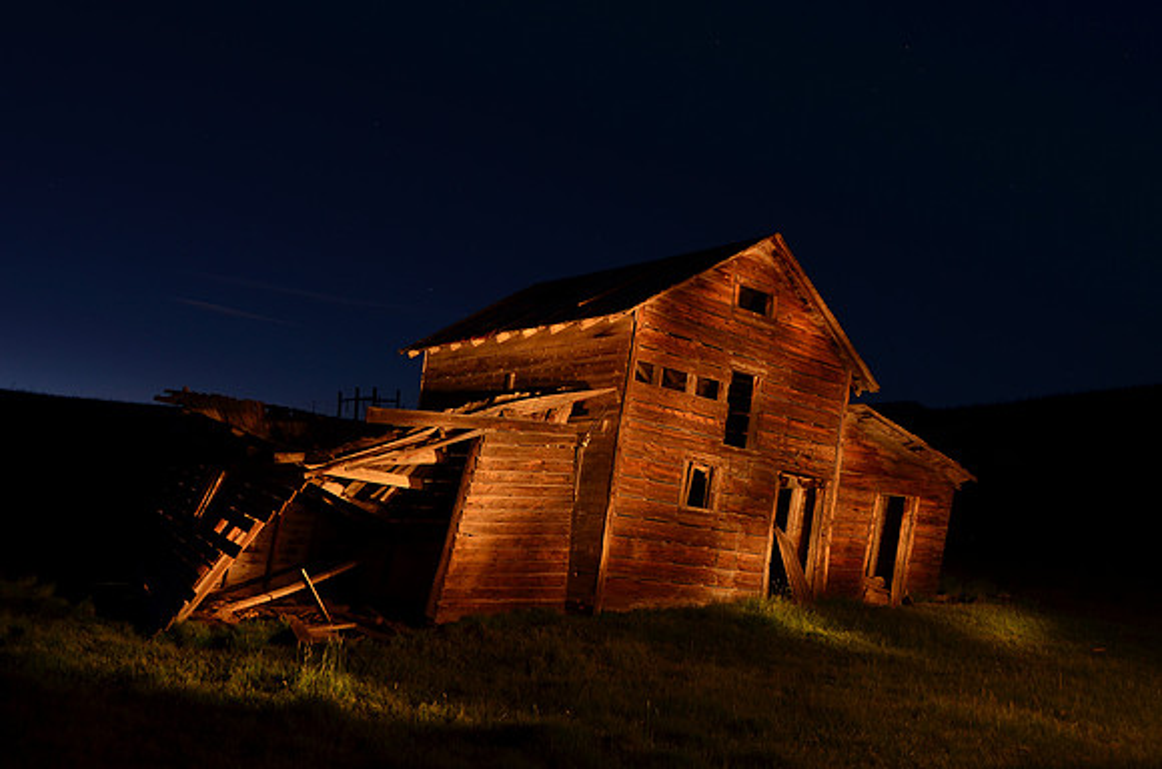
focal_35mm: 33
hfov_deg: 57.3
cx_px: 581
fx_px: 1063
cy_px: 384
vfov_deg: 39.8
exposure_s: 20
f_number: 8
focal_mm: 22
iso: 200
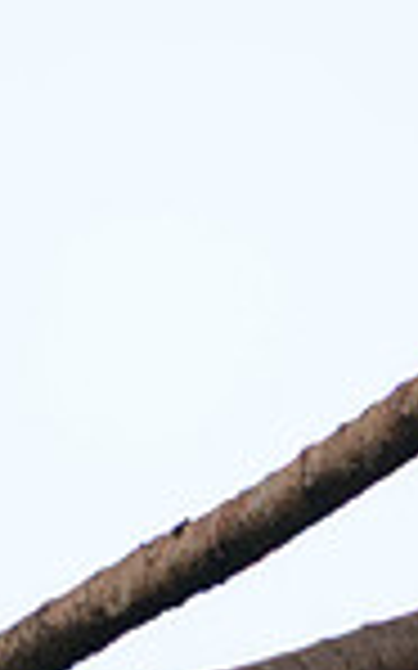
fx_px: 86771
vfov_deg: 0.4
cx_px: 17
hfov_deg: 0.3
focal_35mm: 4756
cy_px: 288
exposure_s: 1/320
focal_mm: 560
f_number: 4
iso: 64
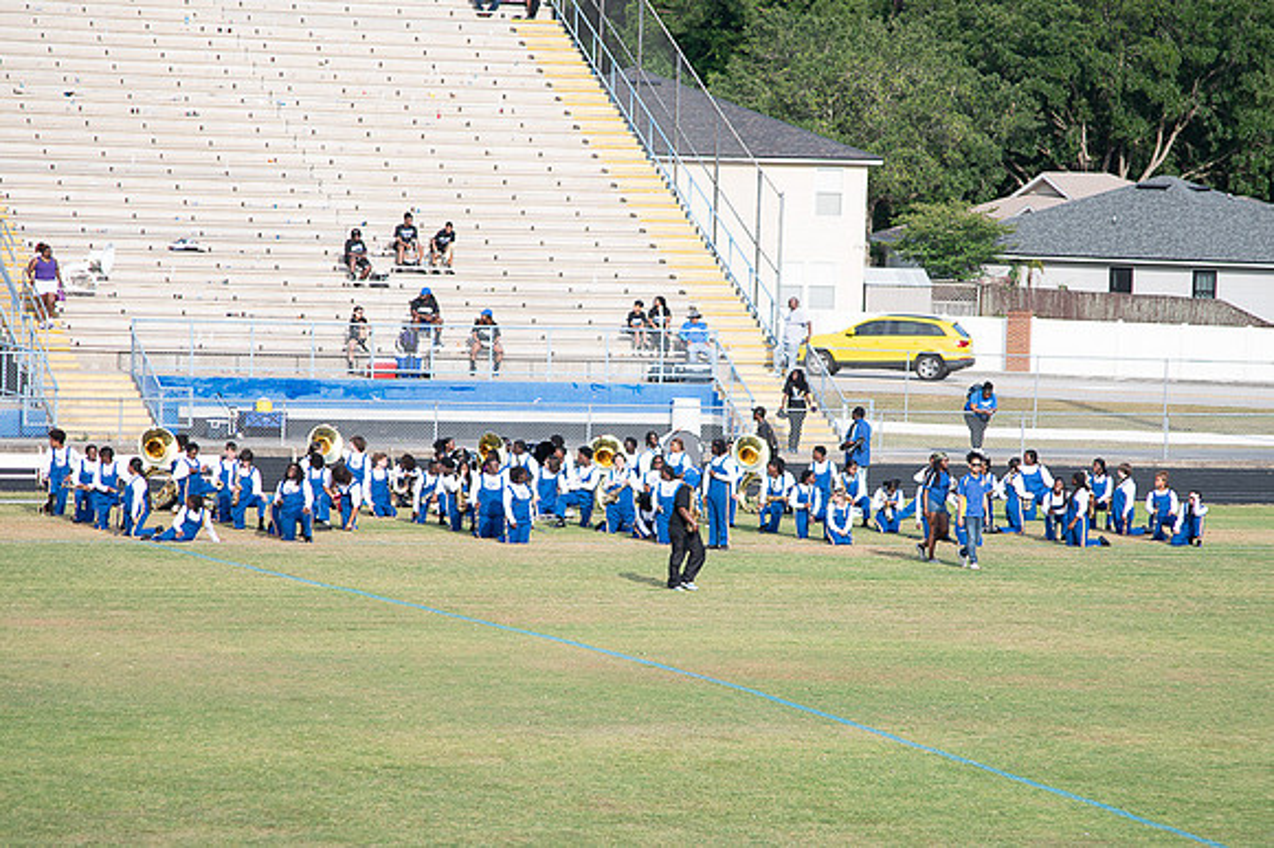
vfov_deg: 7.9
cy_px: 462
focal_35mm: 173
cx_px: 671
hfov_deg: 11.9
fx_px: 6102
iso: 100
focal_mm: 120
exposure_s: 1/200
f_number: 4
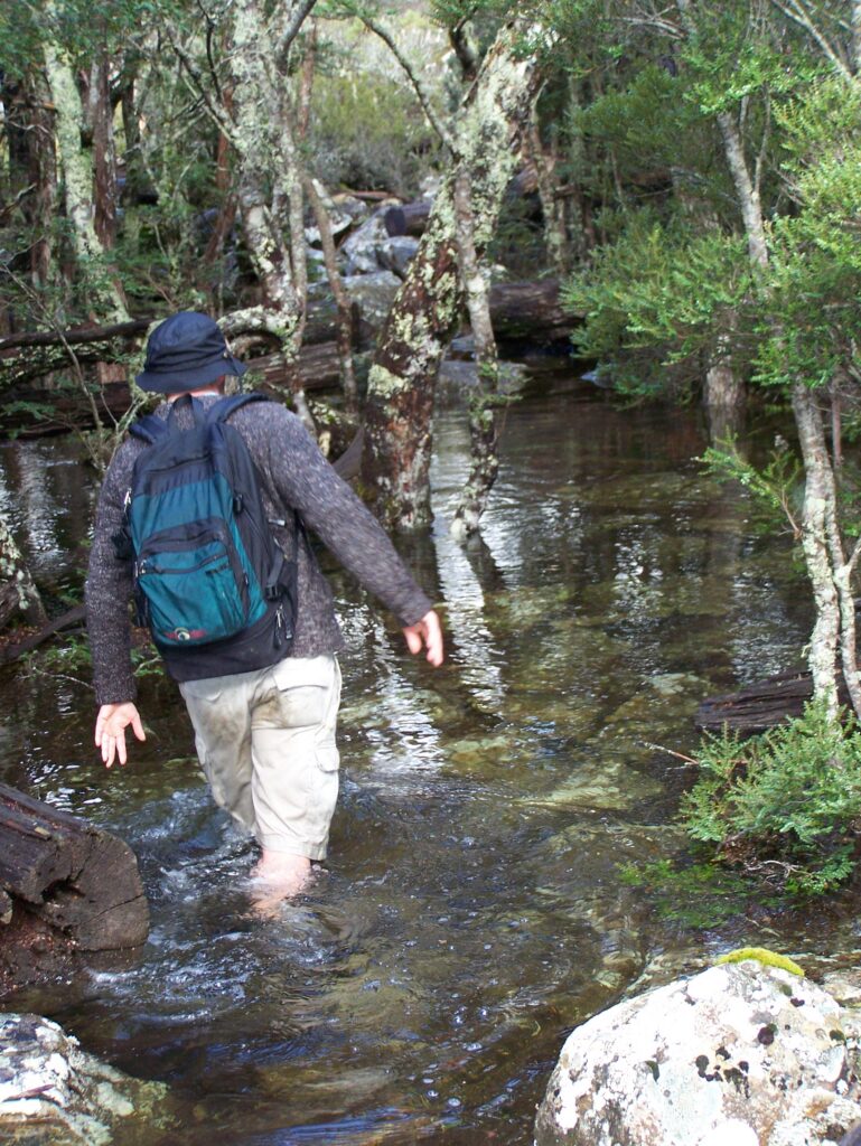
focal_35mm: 69
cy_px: 573
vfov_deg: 28.2
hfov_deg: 21.3
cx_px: 430
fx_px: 2286
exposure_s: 1/80
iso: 160
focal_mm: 11.5
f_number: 3.2
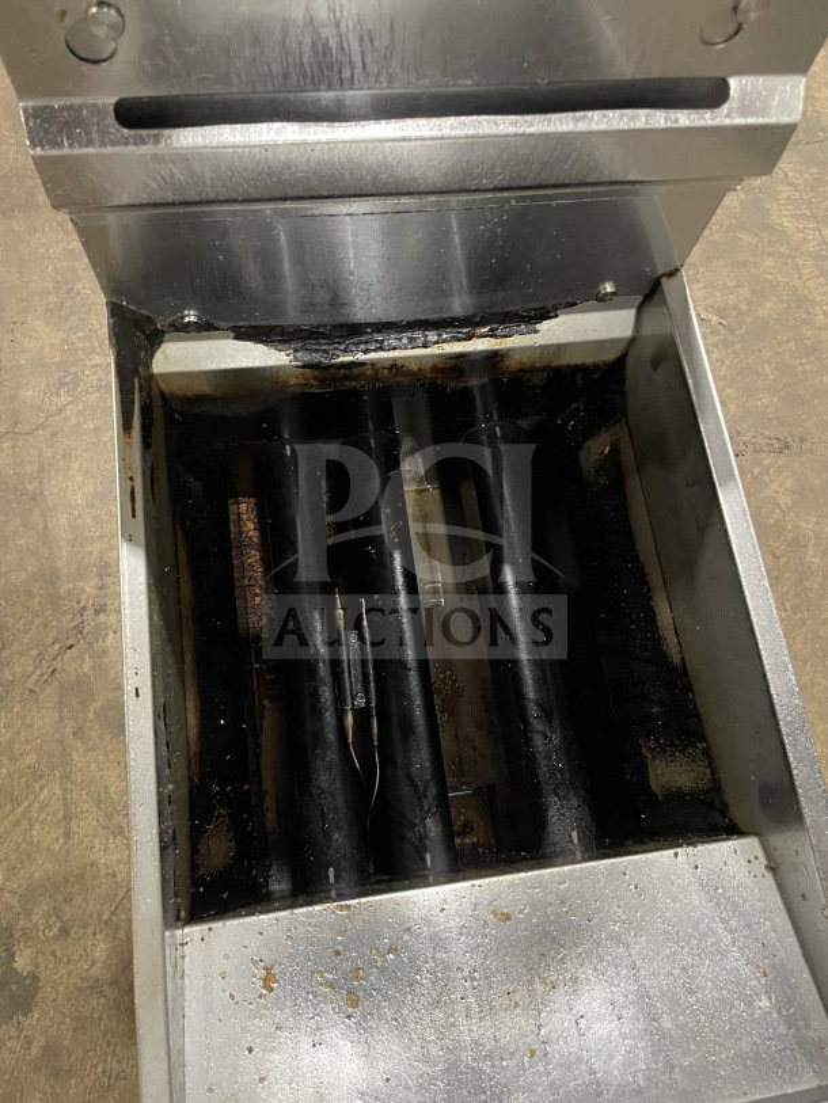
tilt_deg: -72.0
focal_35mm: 26
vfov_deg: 67.3
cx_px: 414
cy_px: 552
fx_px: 829
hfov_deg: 53.1
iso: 500
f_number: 1.6
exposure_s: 1/60
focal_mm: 4.2
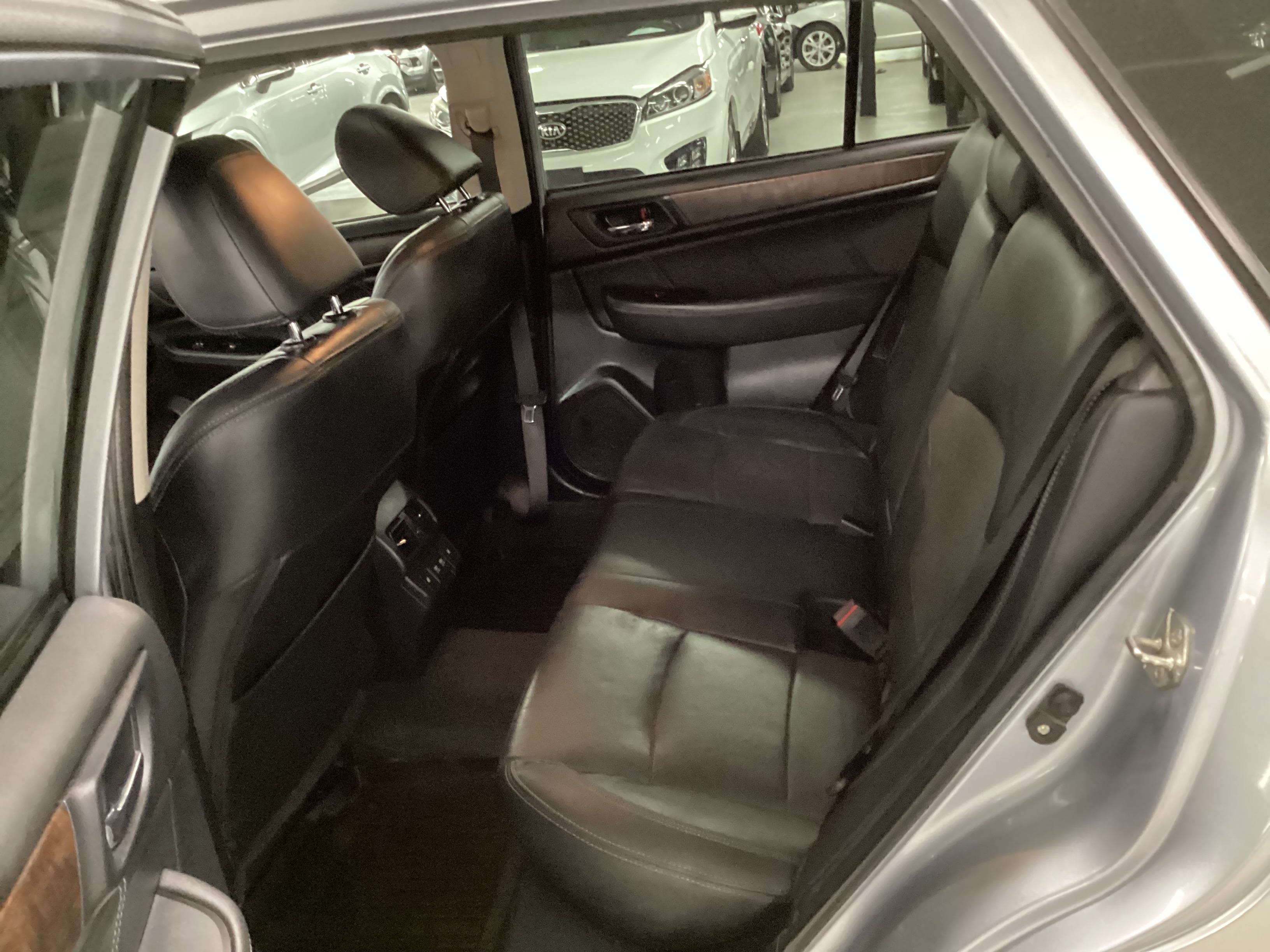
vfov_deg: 45.4
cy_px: 476
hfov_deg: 58.4
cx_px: 635
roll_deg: +6.7
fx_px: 1137
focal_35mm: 31
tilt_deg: -23.4
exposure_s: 1/17
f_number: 2.4
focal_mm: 3.3
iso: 800
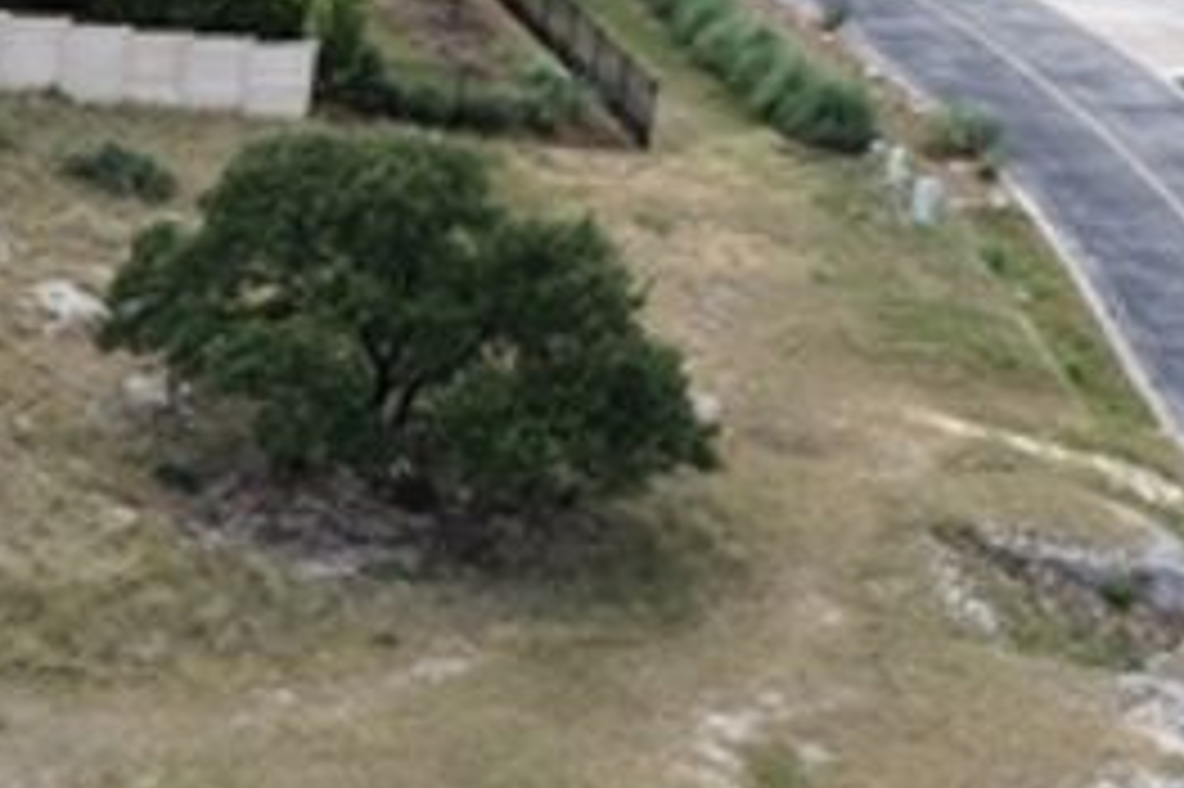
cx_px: -671
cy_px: 466
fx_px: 3583
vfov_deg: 12.5
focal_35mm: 109
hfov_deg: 16.8
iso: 200
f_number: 2.8
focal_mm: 14.45
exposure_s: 1/800
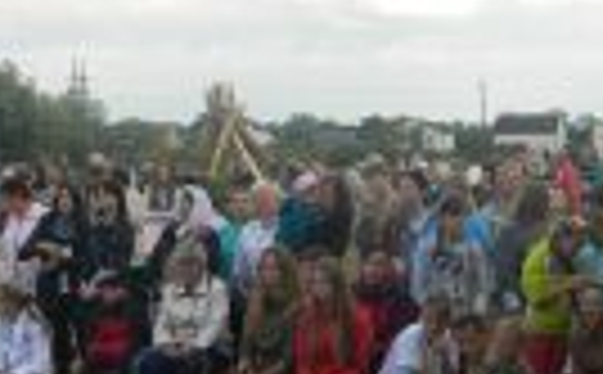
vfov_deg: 11.4
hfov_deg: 18.3
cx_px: 423
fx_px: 1869
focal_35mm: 114
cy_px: 201
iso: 80
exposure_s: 1/200
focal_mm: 7.3
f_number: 3.5
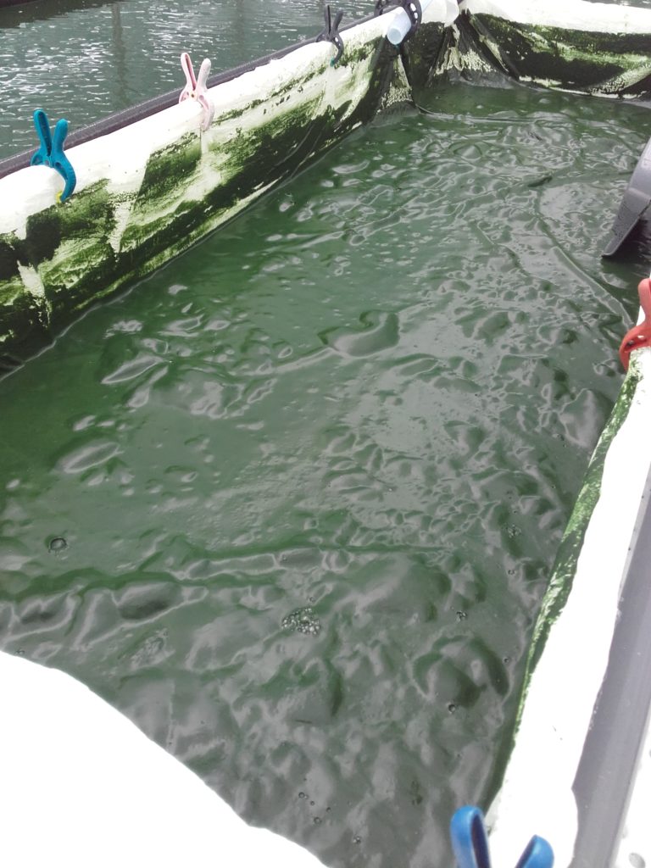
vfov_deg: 58.4
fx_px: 777
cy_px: 434
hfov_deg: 45.4
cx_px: 326
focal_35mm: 31
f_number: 2.2
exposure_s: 1/33
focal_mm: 3.31
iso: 60
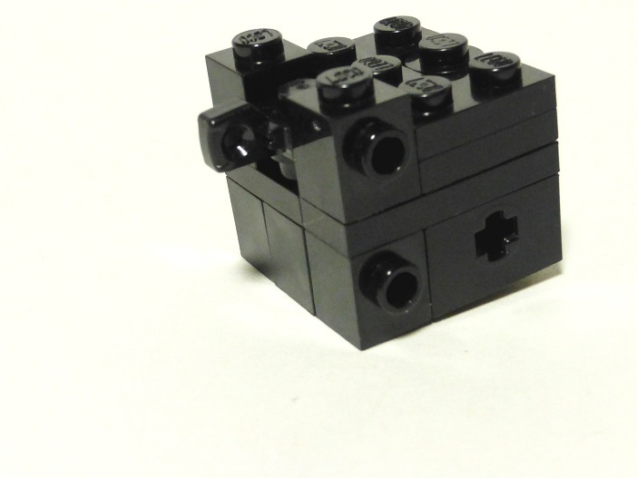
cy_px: 183
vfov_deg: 22.9
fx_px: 1178
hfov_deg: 30.2
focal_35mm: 64
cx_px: 383
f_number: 5
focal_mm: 6.9
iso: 400
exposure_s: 1/60
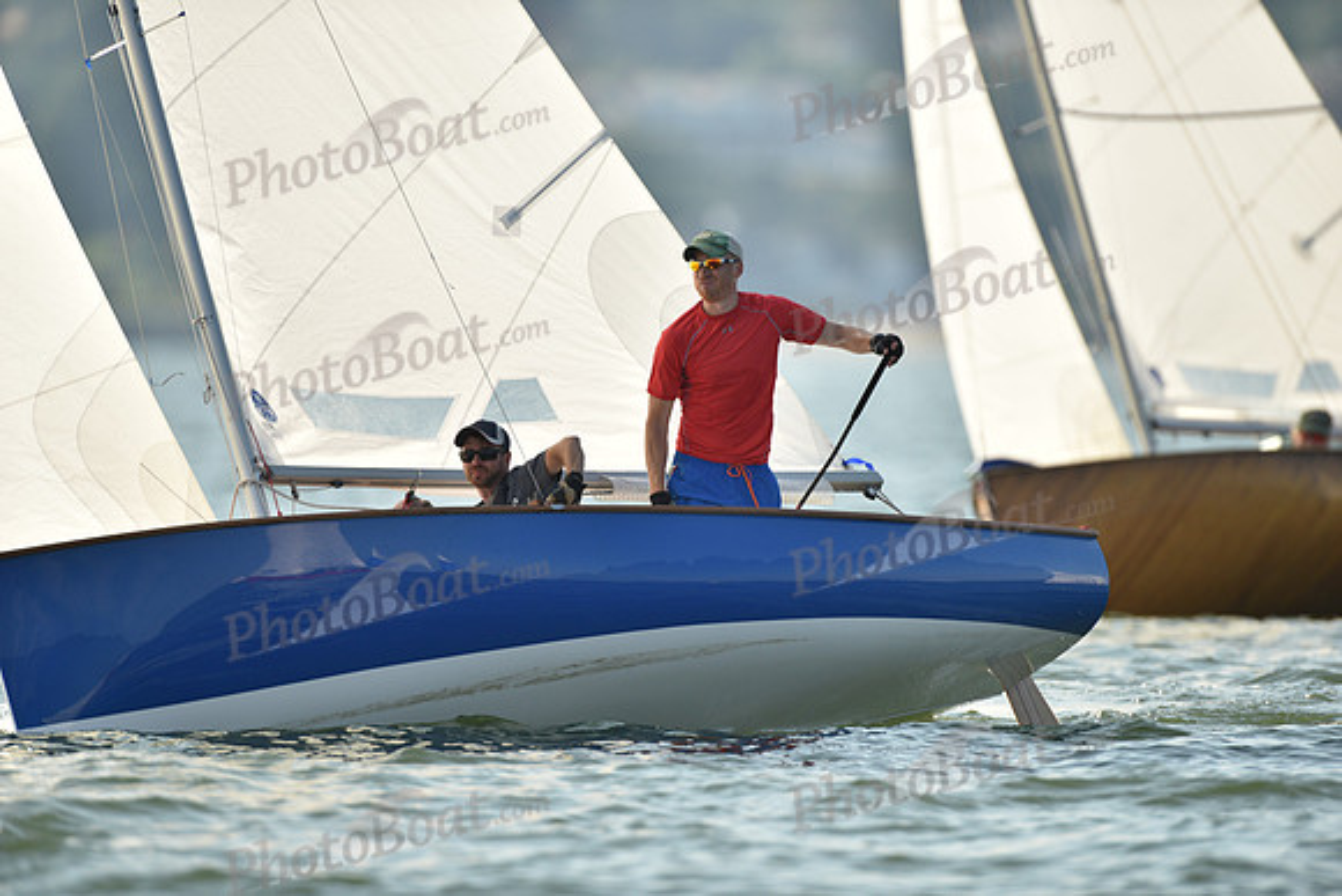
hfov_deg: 3.4
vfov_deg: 2.3
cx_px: 671
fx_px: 22371
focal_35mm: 600
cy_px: 448
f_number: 4
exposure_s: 1/2000
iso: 250
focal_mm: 600
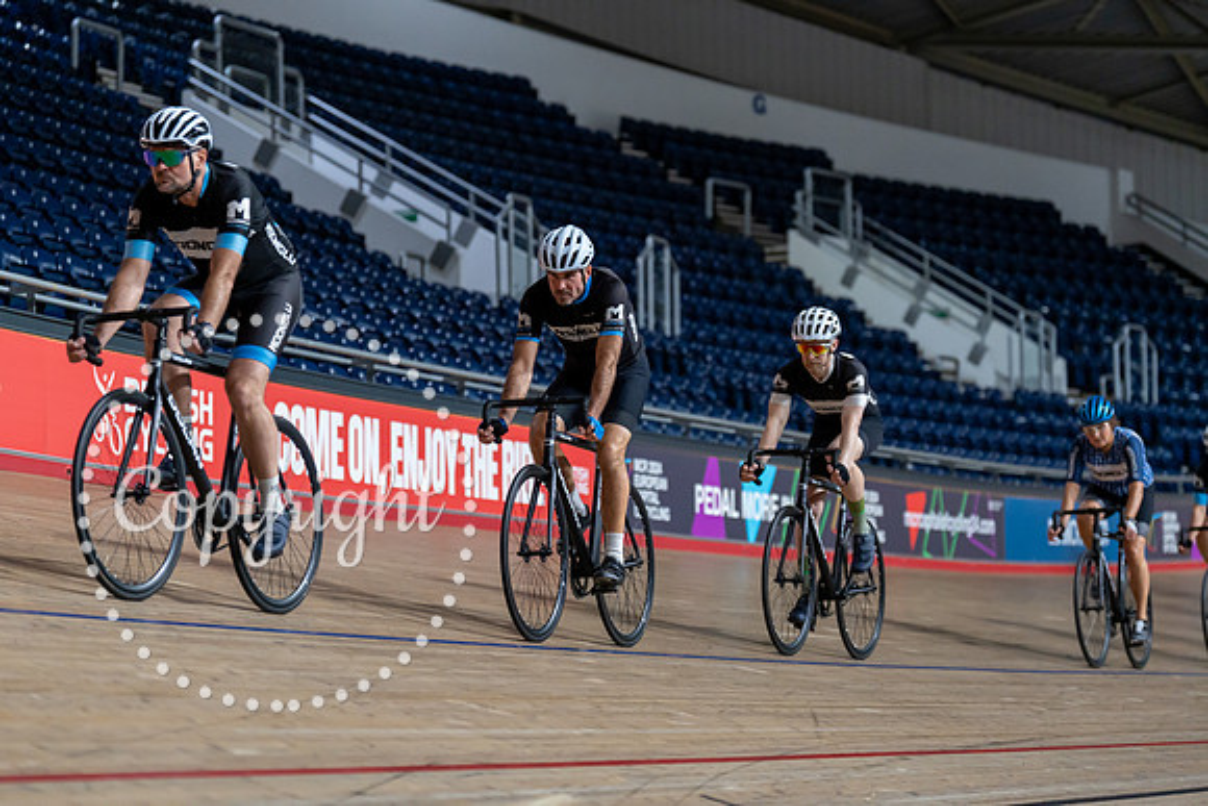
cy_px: 403
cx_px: 604
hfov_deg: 18.1
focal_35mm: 113
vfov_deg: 12.1
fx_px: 3792
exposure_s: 1/800
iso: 3200
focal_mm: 113
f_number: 2.8
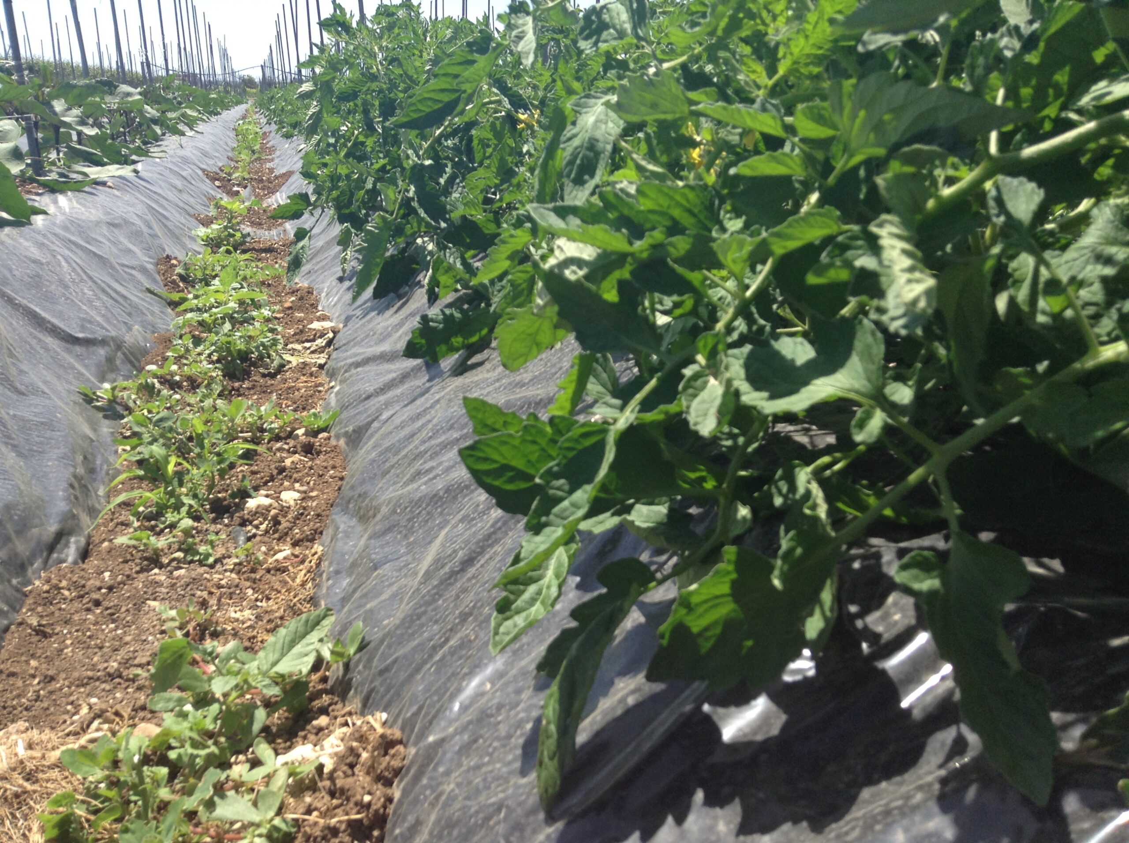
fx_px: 1075
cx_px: 564
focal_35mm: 33
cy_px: 422
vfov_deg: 42.8
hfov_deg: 55.4
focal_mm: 3.3
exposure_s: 1/724
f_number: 2.4
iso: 25
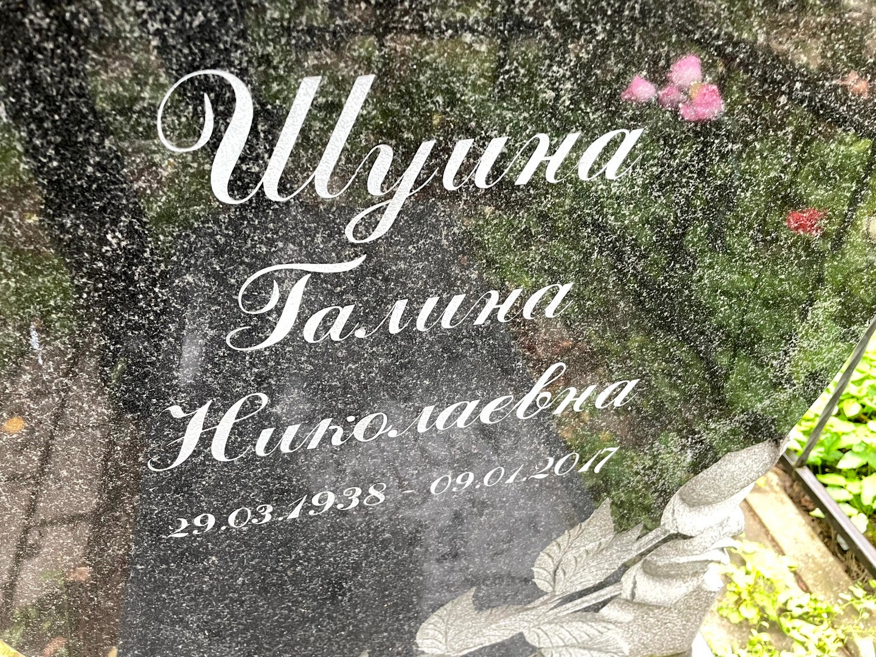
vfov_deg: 53.1
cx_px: 438
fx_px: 658
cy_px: 328
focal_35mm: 26
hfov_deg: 67.3
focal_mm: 4.2
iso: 125
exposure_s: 1/78
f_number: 1.6
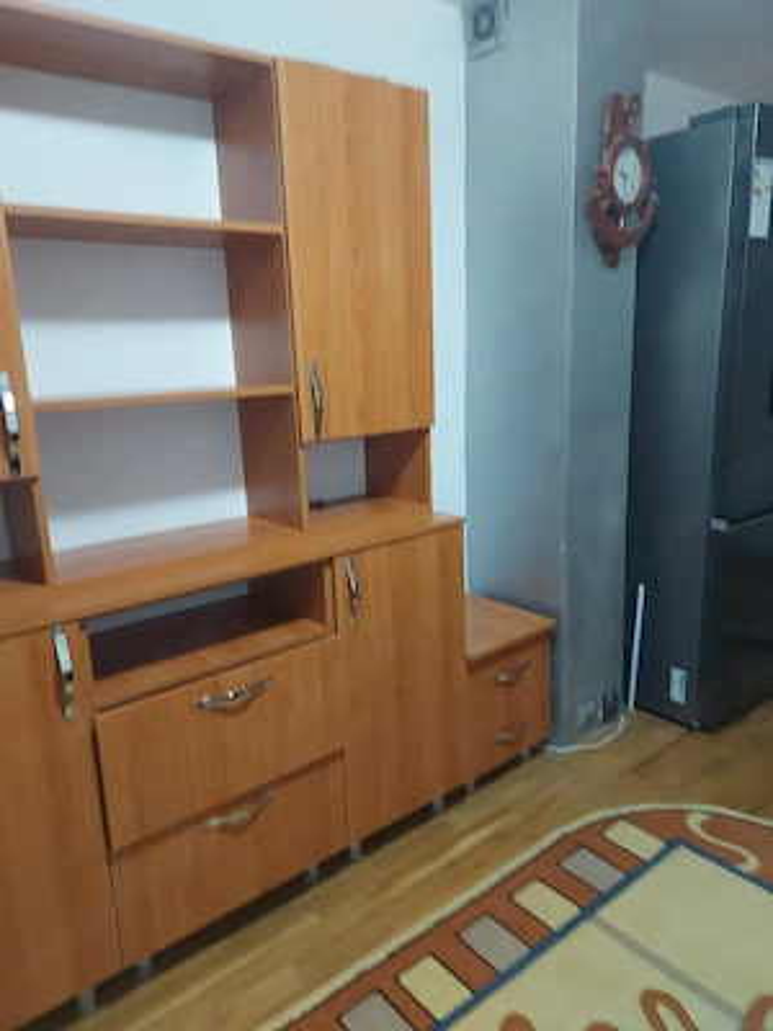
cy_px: 516
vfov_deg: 71.6
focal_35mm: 24
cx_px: 386
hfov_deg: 56.8
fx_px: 715
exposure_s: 1/25
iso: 320
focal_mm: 5.23
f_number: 1.8
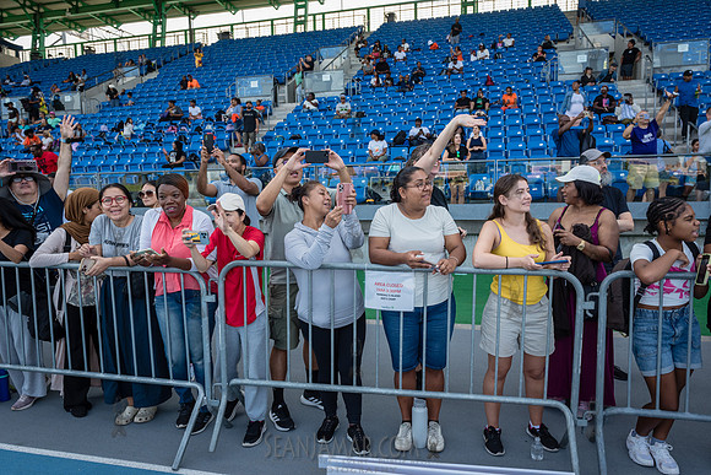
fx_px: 493
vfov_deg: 51.4
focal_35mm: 25
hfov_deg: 71.5
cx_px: 364
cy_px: 238
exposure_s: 1/320
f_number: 5.6
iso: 400
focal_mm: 24
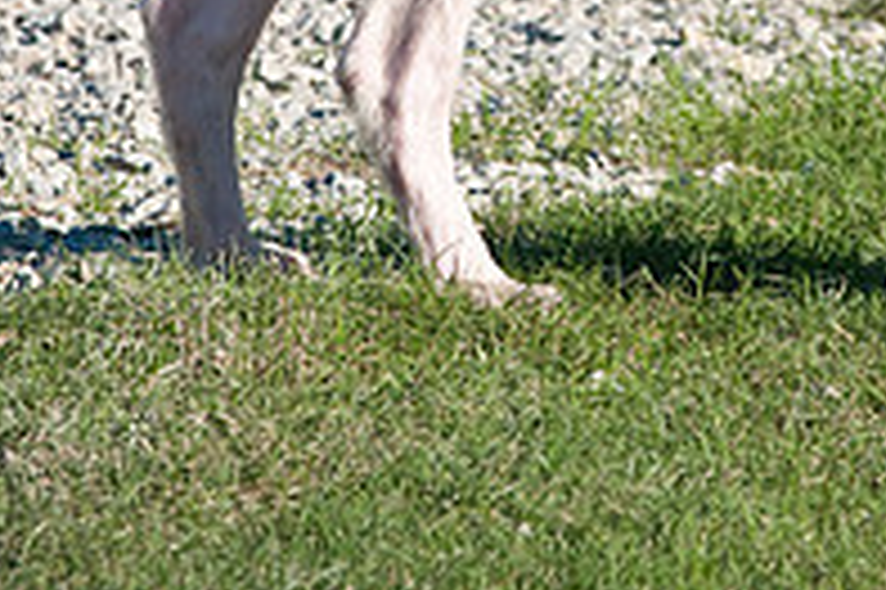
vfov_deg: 1.6
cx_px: 787
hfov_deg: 2.3
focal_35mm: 883
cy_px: -241
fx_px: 21713
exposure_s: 1/320
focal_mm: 200
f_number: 9
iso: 200
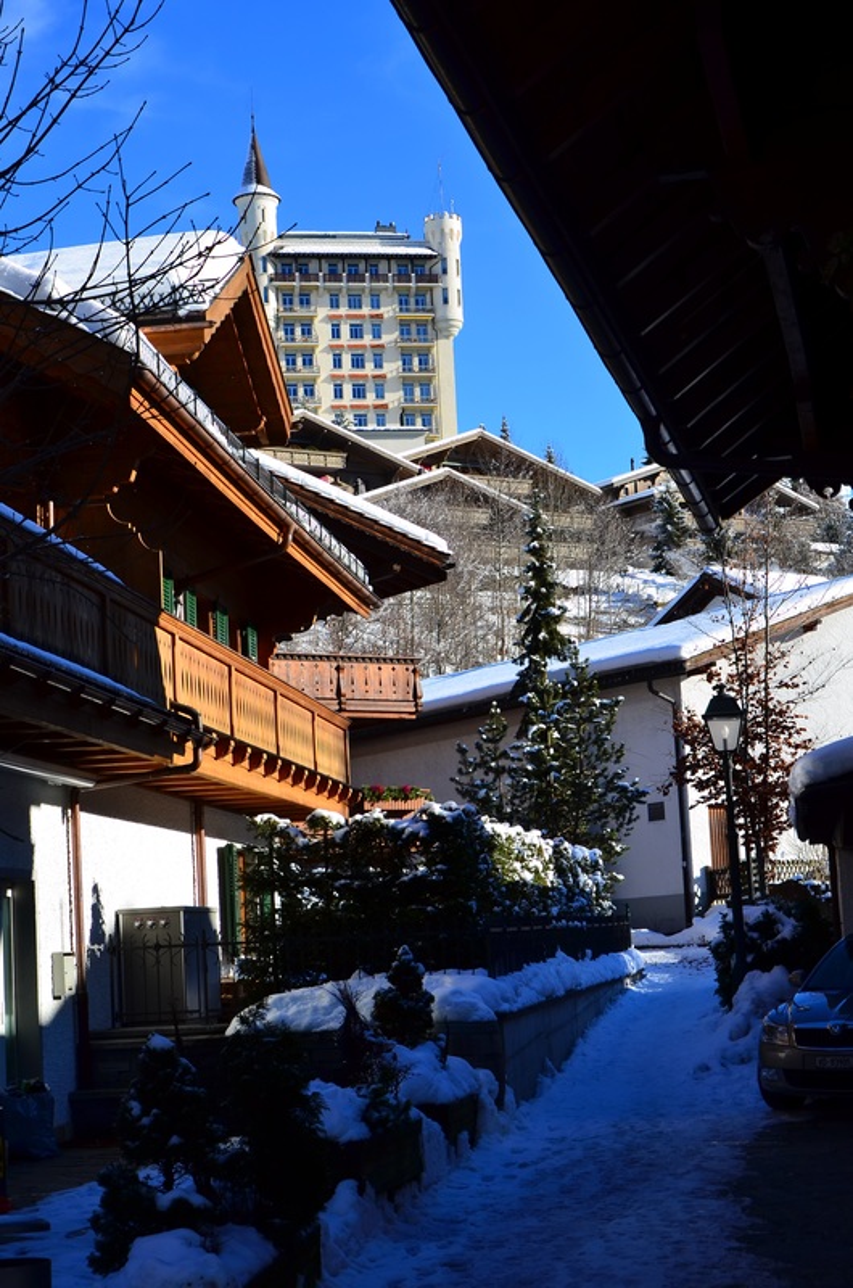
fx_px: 2142
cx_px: 426
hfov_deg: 22.5
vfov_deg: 33.5
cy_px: 644
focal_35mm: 60
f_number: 10
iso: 200
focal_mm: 40
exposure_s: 1/250
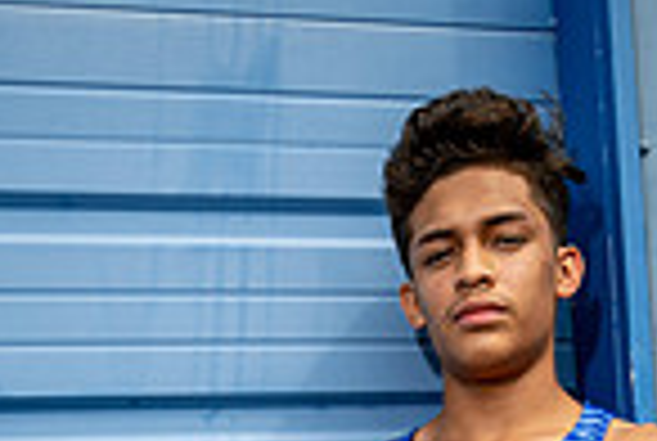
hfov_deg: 24.4
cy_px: 990
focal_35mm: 83
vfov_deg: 13.2
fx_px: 1518
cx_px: 400
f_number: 8
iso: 100
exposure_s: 1/125
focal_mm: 27
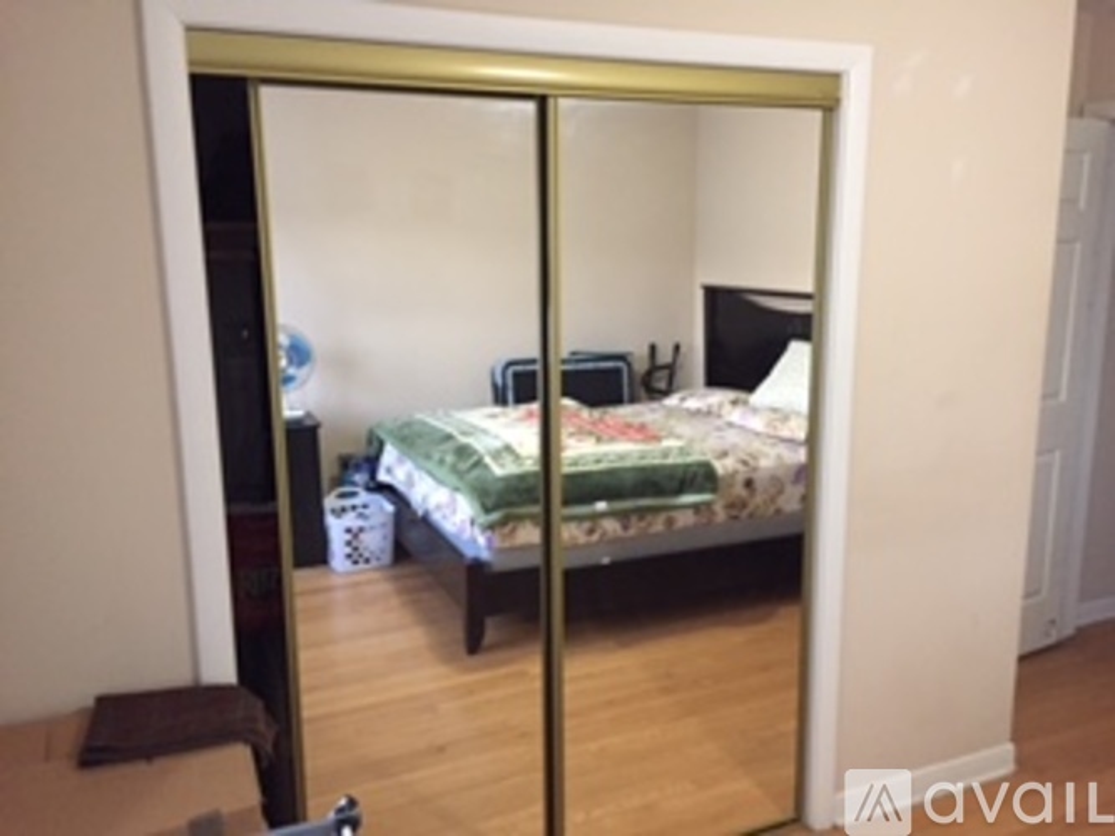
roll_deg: +1.1
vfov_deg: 48.2
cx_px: 558
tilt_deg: -12.2
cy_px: 418
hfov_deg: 61.7
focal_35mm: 29
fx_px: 934
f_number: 2.2
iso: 320
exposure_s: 1/15
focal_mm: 4.15
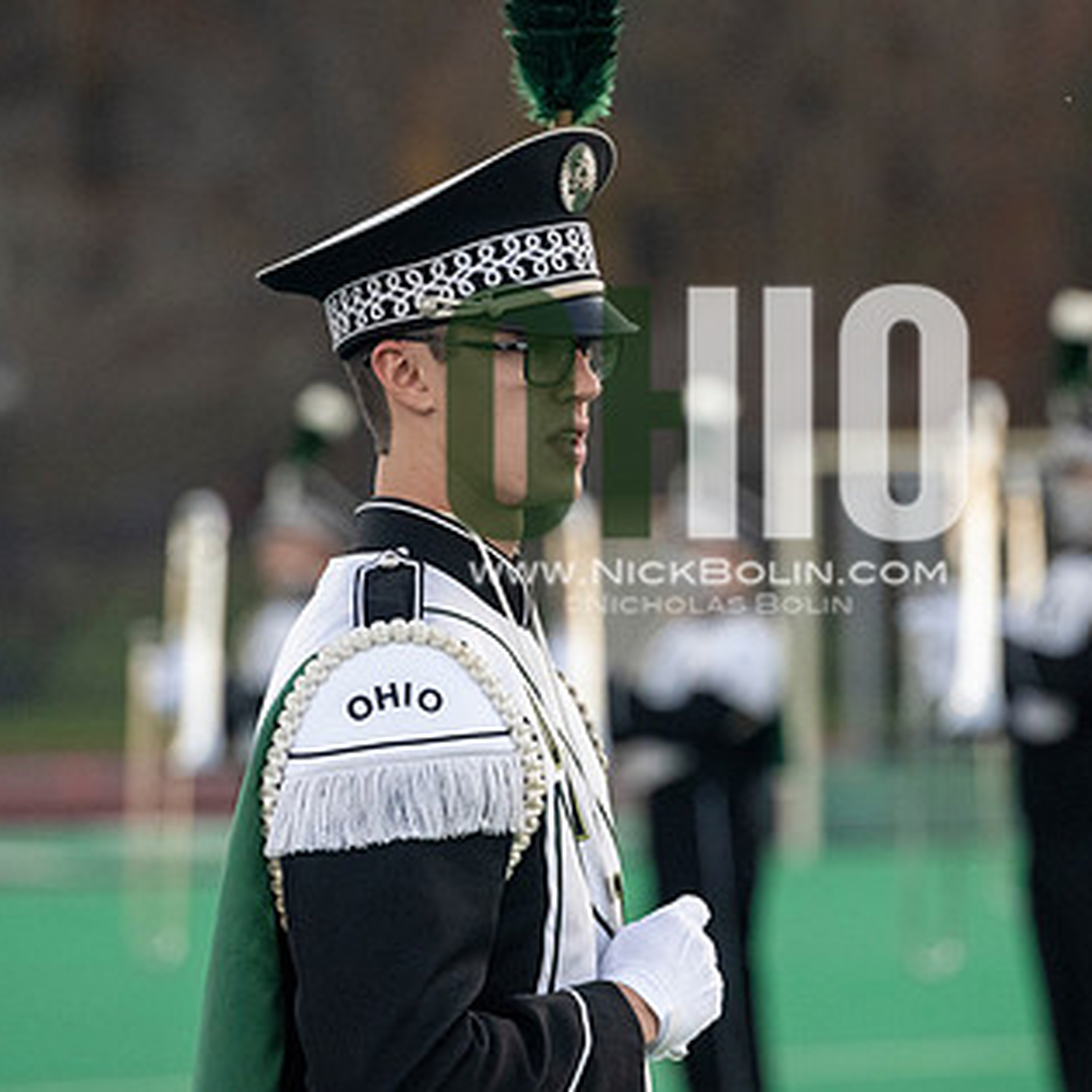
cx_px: 707
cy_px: 449
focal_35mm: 313
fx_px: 11171
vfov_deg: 5.6
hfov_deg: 5.6
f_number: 4.5
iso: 5000
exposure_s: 1/3200
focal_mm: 200
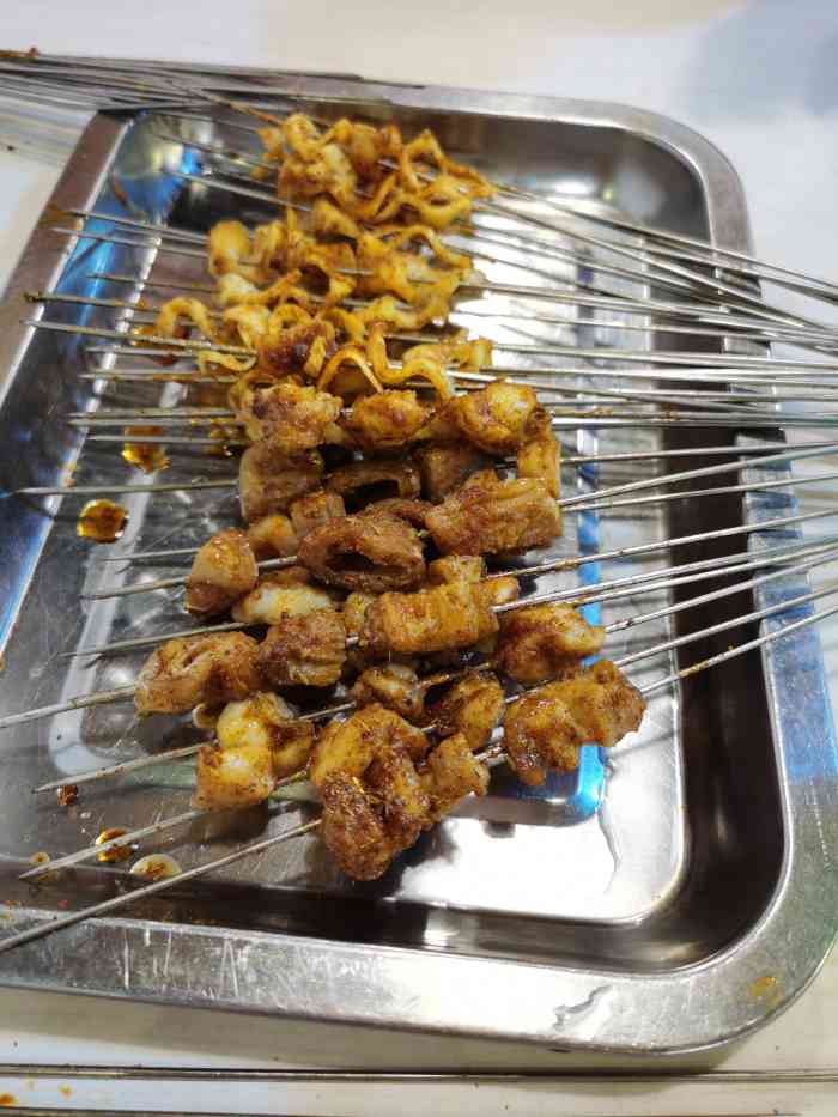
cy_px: 558
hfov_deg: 51.4
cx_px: 419
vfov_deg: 65.3
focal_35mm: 27
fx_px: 871
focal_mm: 5.58
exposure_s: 1/50
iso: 125
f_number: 1.8
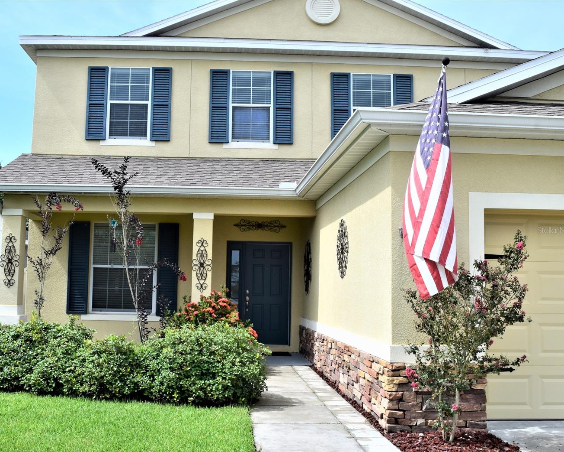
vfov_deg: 39.2
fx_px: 634
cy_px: 230
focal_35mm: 38
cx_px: 230
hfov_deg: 47.7
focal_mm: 22
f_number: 11
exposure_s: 1/400
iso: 400
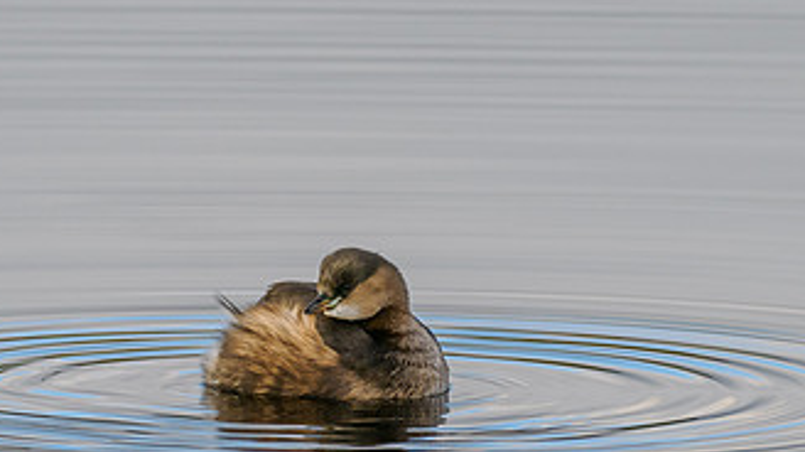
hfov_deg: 1.2
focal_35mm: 1863
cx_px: 274
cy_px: 434
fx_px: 39741
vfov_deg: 0.7
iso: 500
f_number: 5.6
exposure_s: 1/500
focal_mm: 420
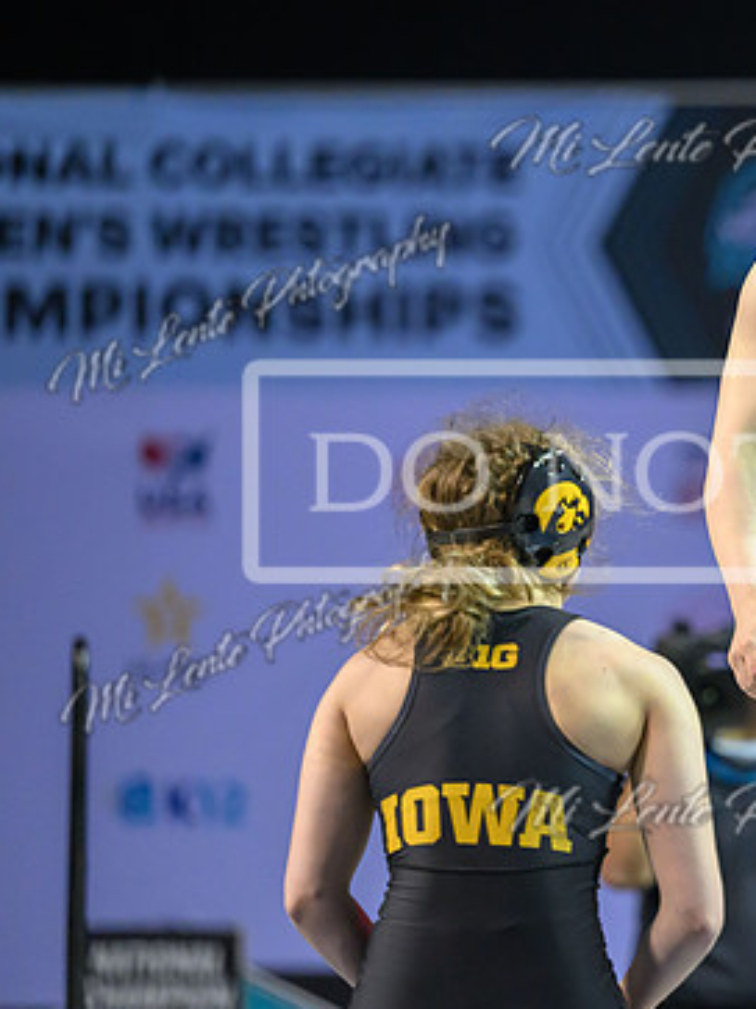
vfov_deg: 7.0
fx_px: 8275
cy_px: 413
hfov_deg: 5.2
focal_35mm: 284
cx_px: 885
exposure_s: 1/800
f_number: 2.8
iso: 5000
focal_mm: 155
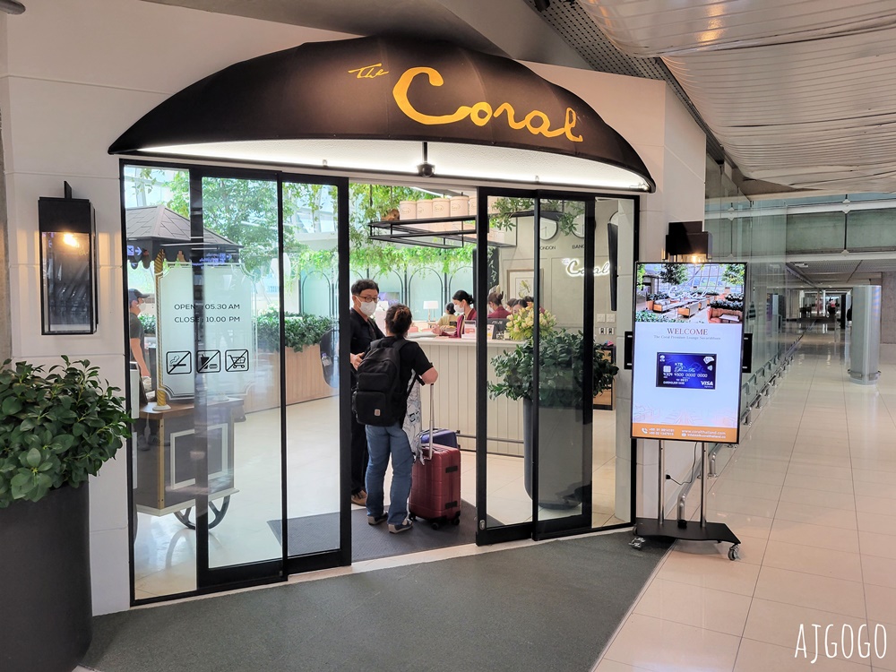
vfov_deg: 53.1
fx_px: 673
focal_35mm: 26
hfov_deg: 67.3
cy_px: 336
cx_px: 448
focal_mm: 5.4
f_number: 1.8
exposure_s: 1/100
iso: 160
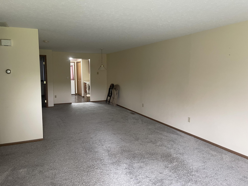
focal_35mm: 26
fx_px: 186
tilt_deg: -6.5
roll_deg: -0.6
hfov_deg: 67.3
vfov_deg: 53.1
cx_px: 124
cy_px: 93
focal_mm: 5.1
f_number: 1.6
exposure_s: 1/60
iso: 250
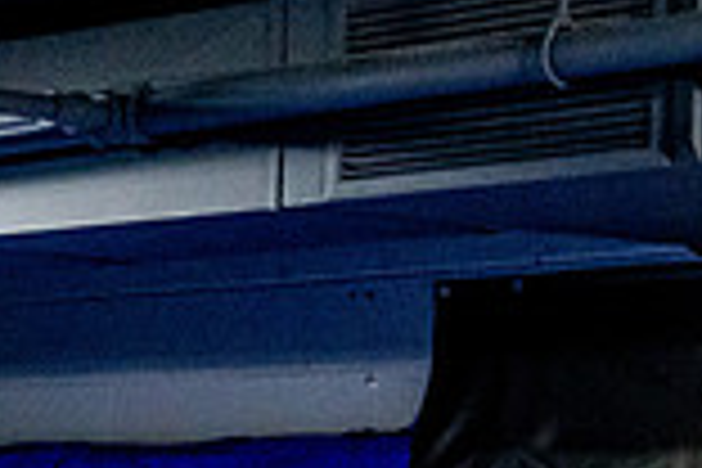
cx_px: -261
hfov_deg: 12.7
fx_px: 3042
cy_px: 790
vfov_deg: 8.5
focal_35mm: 156
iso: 5000
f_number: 2.8
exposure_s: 1/800
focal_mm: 28
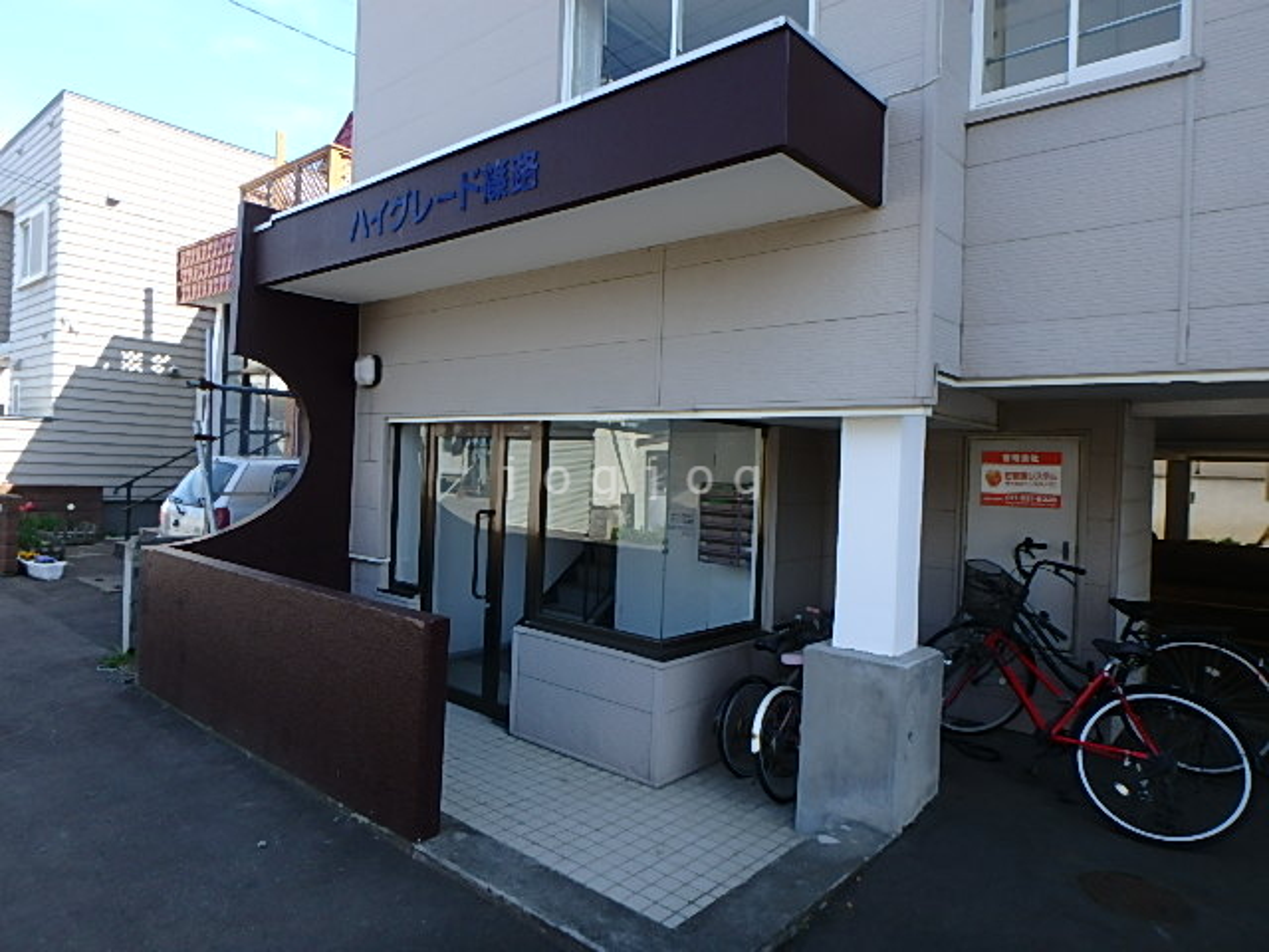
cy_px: 476
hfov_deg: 79.0
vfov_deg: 63.4
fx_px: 770
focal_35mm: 21
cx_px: 634
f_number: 3.5
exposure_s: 1/250
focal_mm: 3.7
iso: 125
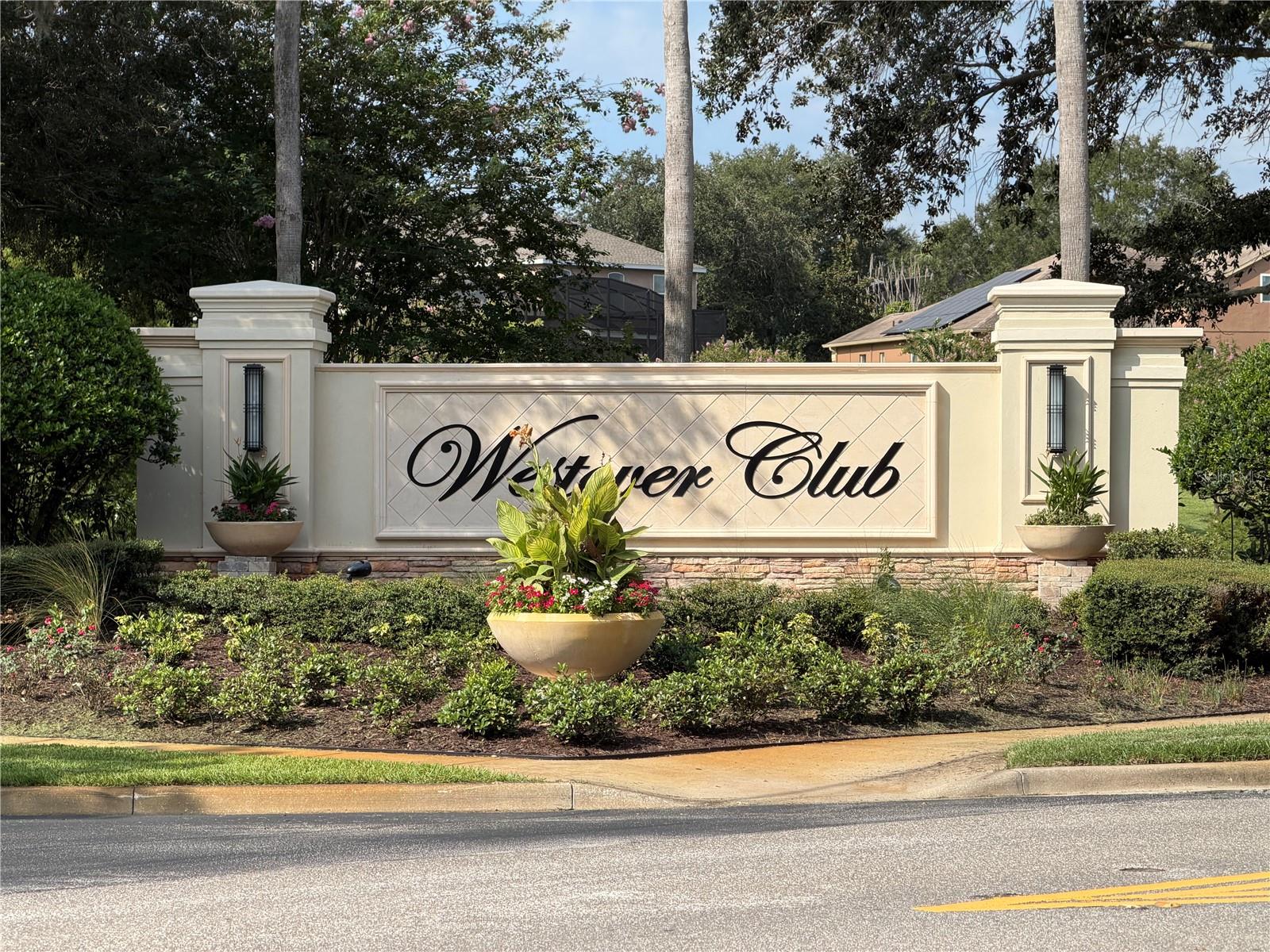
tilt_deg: +0.1
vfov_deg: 14.8
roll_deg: -0.1
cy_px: 476
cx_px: 635
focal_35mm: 100
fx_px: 3669
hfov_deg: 19.6
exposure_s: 1/638
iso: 32
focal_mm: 16.89
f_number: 2.8
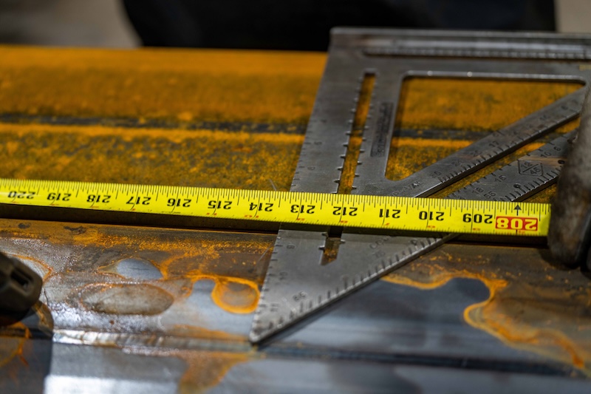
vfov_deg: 19.4
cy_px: 197
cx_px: 296
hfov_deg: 28.8
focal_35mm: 70
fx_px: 1149
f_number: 2.8
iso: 640
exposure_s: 1/160
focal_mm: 70
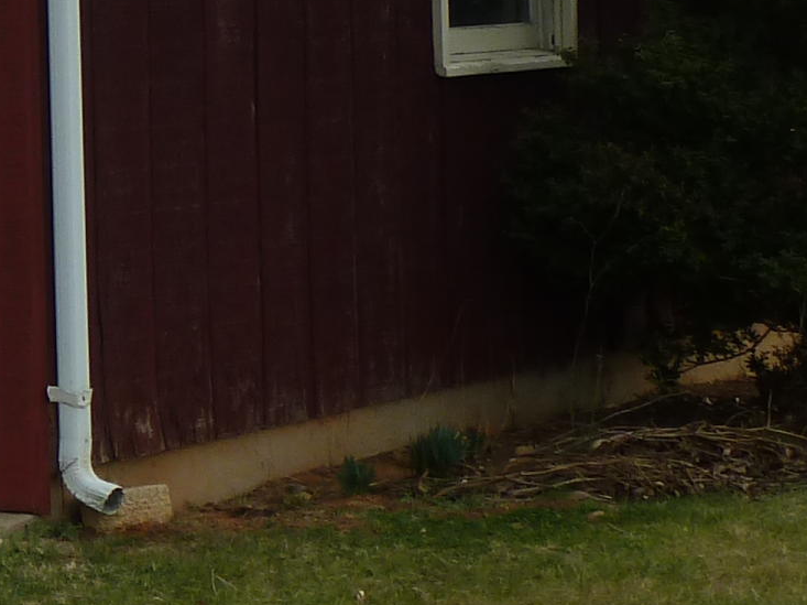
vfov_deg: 8.6
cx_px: -773
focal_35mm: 172
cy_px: -64
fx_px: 4008
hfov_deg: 10.6
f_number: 4
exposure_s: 1/250
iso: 80
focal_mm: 6.9
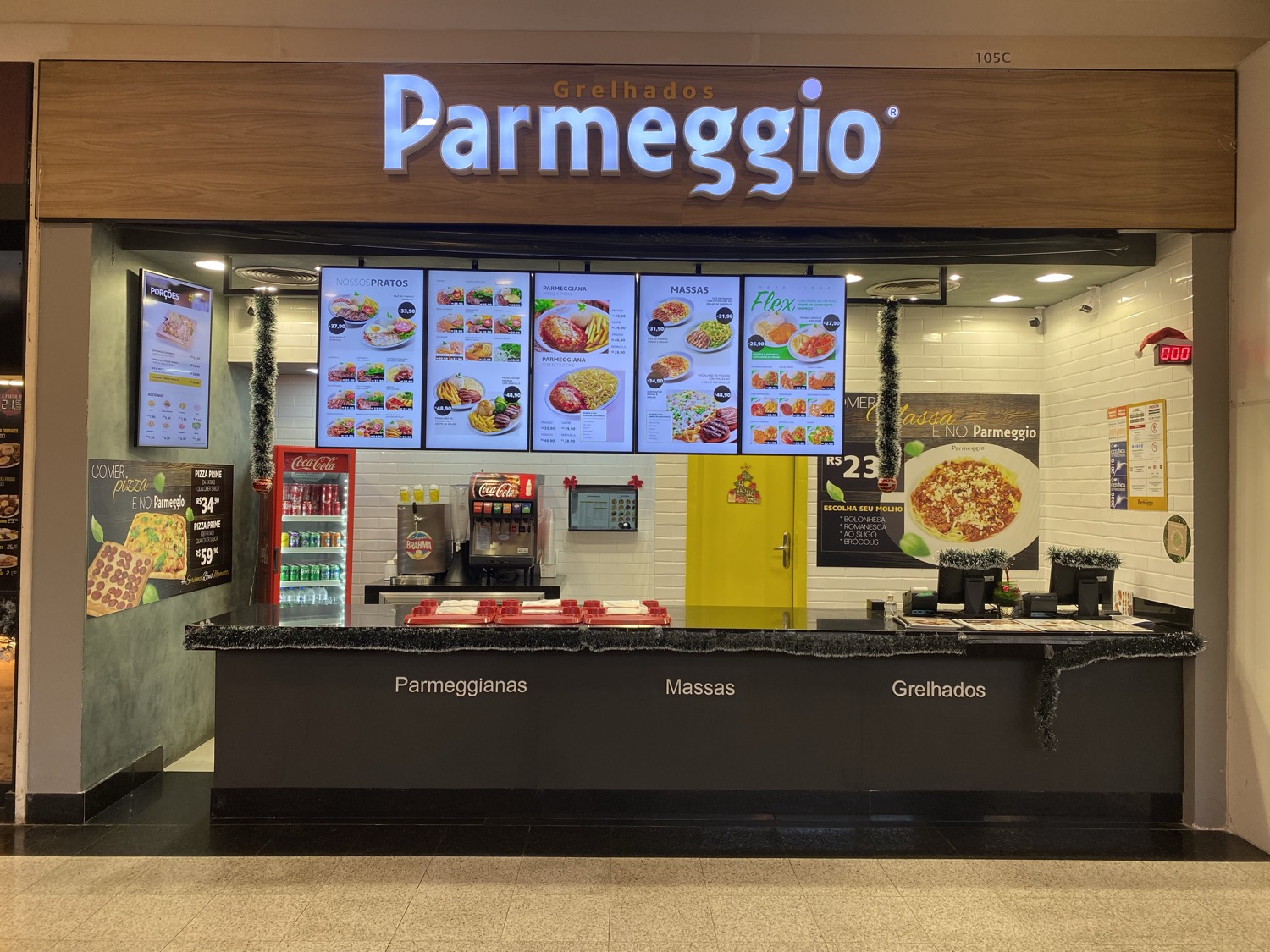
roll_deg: -1.1
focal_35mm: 26
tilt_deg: +1.3
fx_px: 954
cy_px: 476
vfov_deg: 53.1
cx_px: 635
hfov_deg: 67.3
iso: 64
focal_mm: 4.25
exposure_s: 1/60
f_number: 1.8
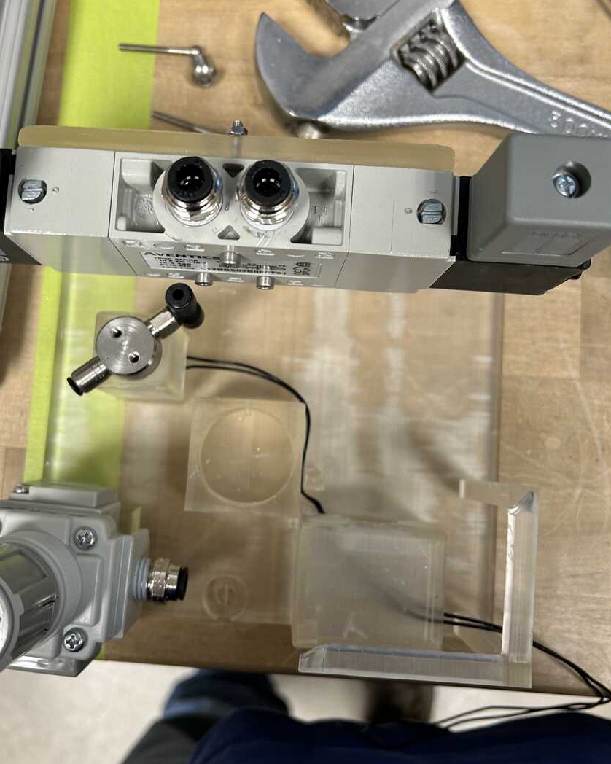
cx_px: 270
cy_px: 389
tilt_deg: -83.7
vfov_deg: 57.2
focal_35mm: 31
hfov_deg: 47.0
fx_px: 701
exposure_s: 1/61
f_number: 1.5
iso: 80
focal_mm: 5.7
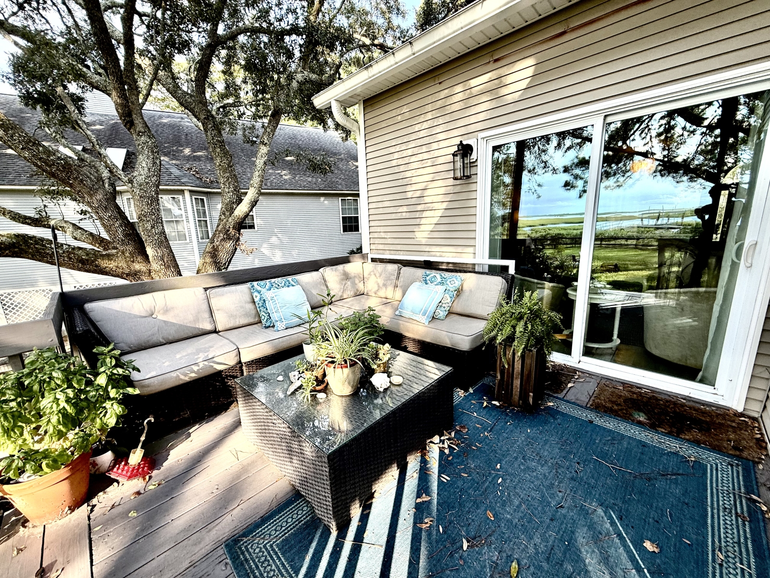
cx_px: 385
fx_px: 311
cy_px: 289
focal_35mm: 14
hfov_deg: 102.1
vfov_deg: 85.7
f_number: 2.2
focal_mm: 2.22
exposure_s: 1/140
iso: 50
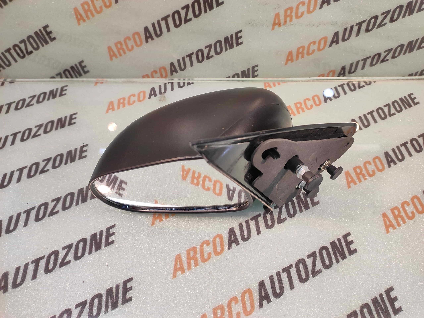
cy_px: 159
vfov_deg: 74.7
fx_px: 208
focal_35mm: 17
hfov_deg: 91.1
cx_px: 212
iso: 172
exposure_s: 1/33
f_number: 1.79
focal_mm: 4.74
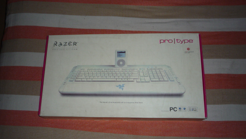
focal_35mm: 33
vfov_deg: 35.6
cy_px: 75
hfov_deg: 59.5
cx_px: 122
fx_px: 215
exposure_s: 1/30
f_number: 3.3
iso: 100
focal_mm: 5.2
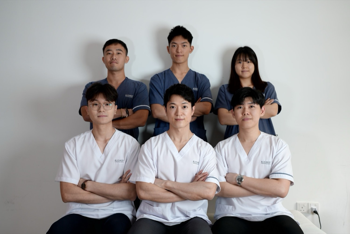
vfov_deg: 37.9
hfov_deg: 54.4
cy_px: 117
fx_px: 340
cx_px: 175
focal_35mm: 35
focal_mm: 35
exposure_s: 1/40
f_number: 2.8
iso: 125
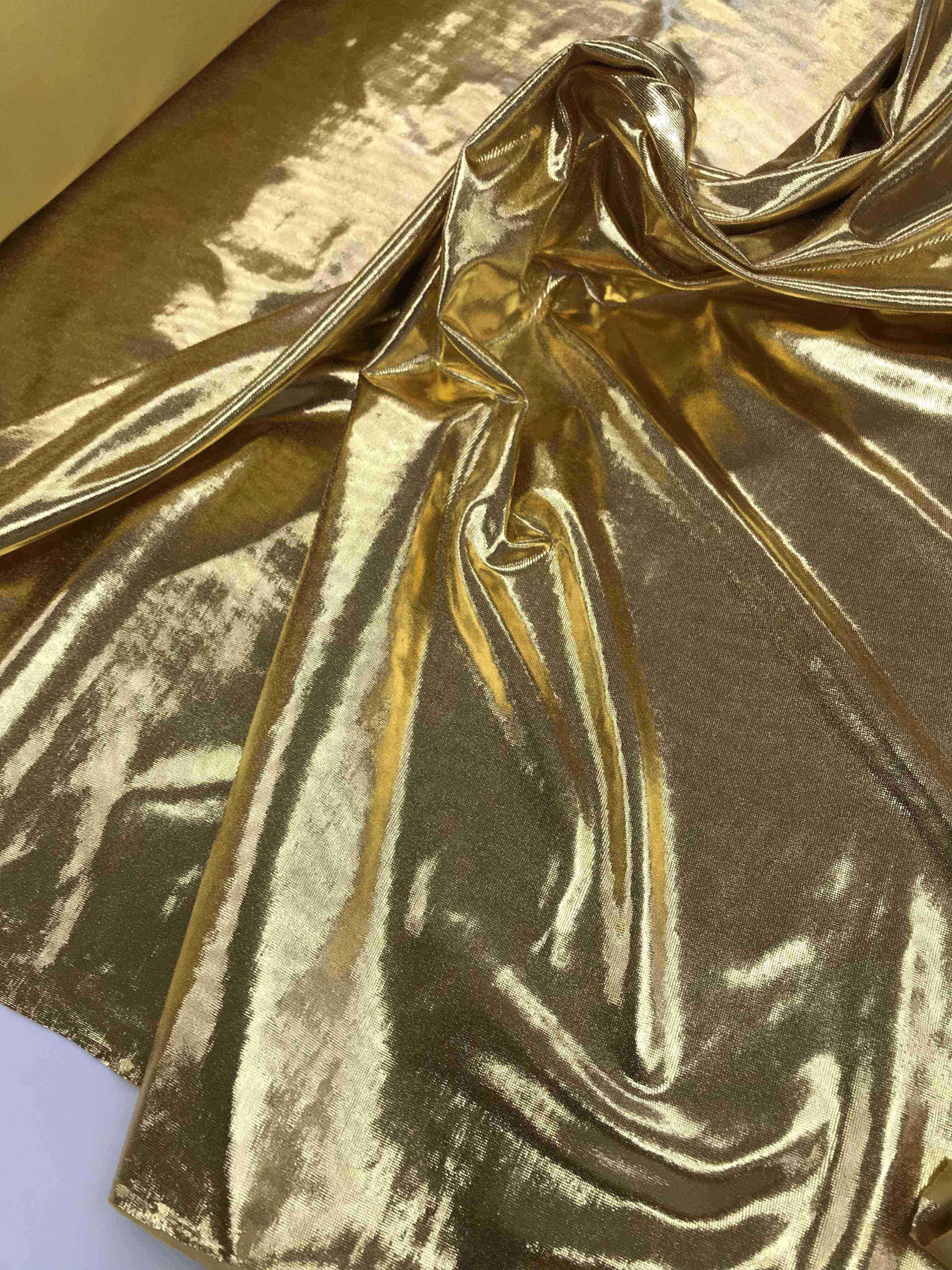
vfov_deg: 63.4
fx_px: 1027
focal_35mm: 28
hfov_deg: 49.7
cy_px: 635
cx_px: 476
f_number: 1.8
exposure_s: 1/50
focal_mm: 3.99
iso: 20
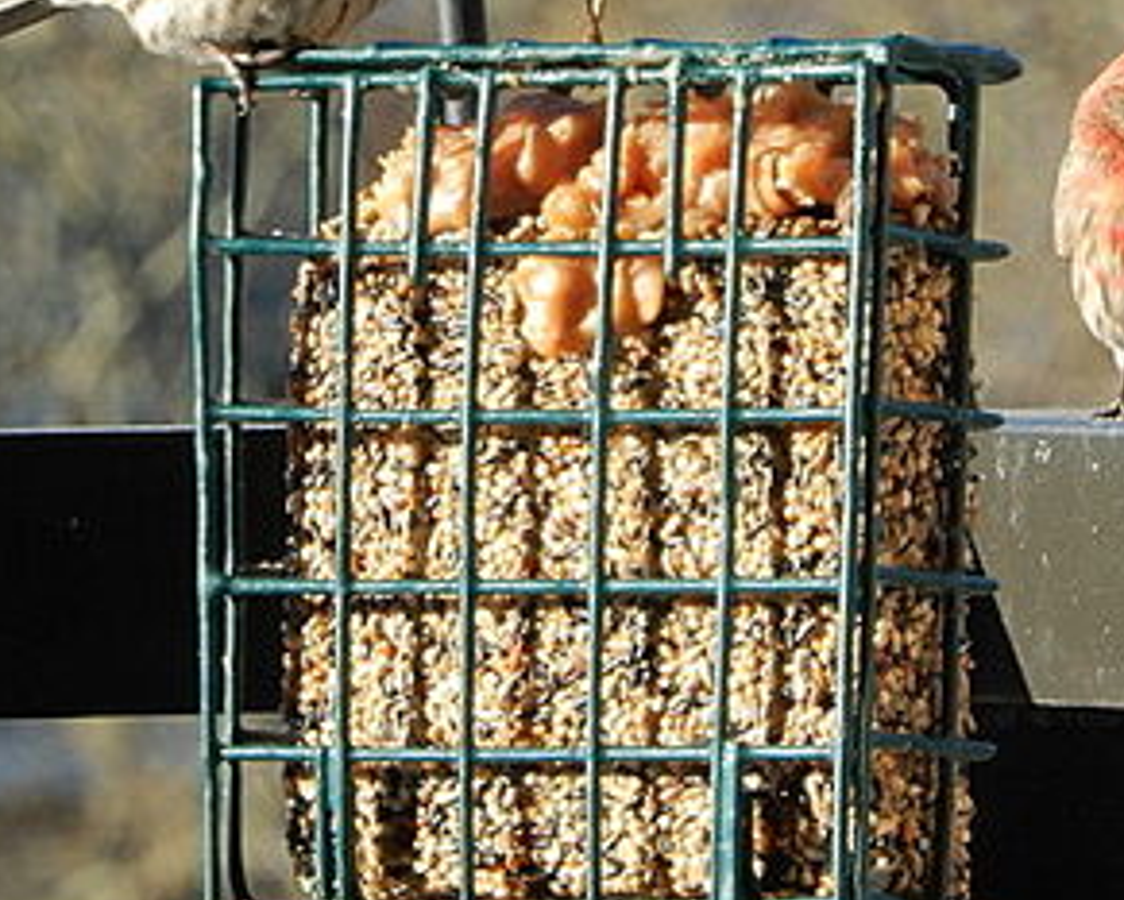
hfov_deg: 2.6
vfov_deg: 2.1
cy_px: 178
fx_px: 24991
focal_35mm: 751
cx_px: 475
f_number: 7.1
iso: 160
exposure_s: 1/100
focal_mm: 62.4
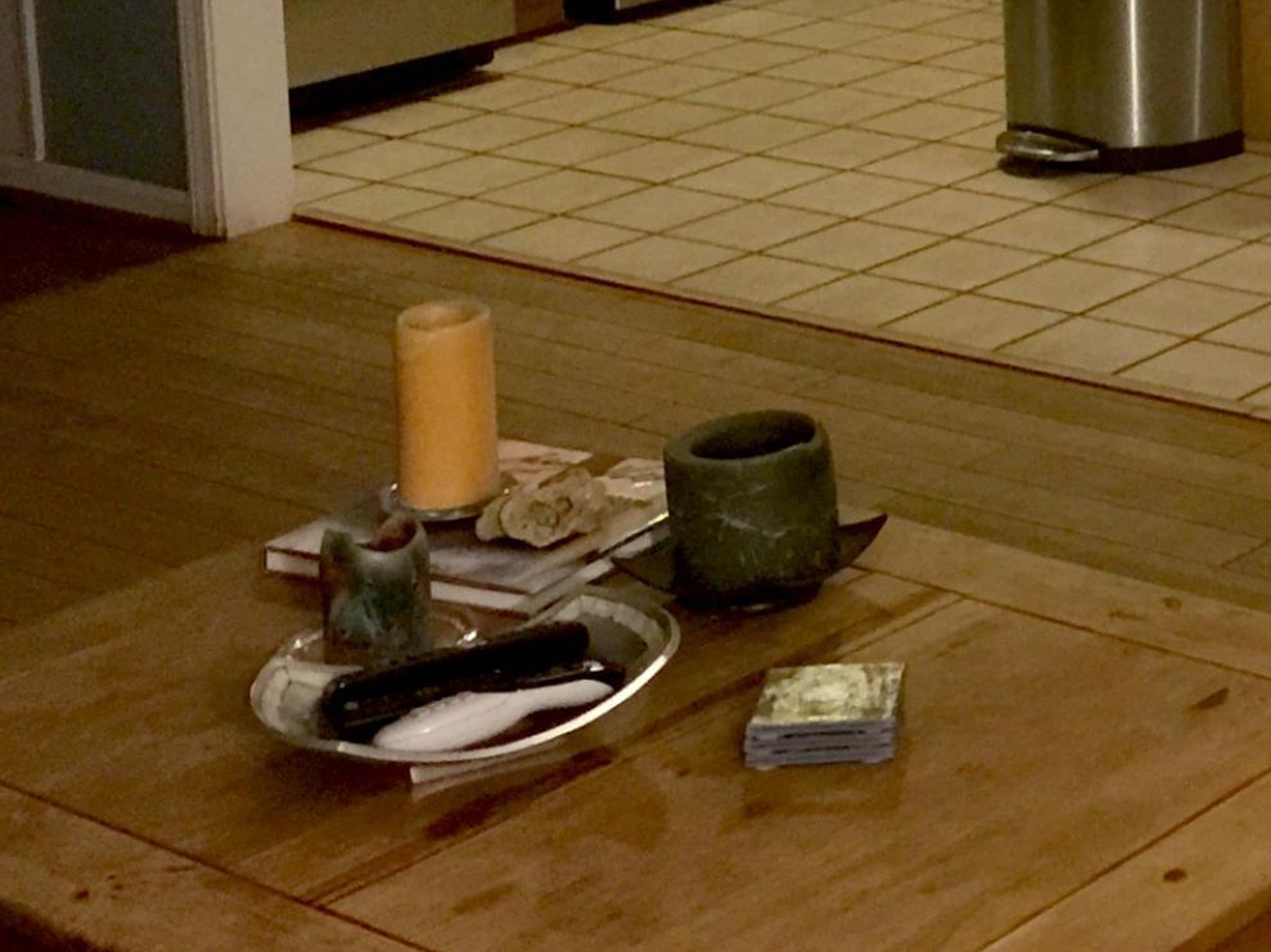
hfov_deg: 20.5
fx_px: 3230
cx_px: 1609
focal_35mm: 88
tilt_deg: -9.9
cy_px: -200
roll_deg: -0.7
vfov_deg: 16.1
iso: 100
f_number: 2.2
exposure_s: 1/10
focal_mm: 4.15
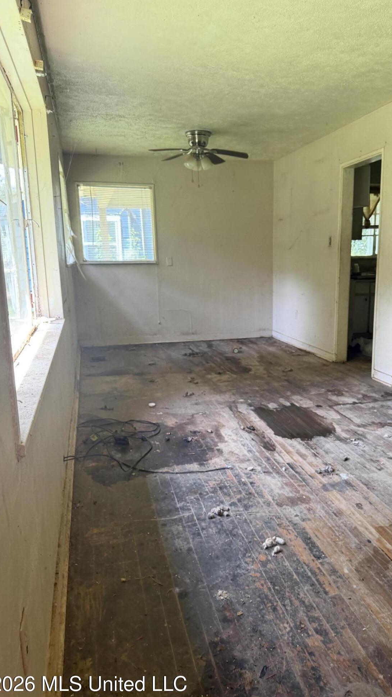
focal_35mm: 27
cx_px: 244
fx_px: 499
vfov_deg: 69.9
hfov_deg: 42.6
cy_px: 357
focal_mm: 6.76
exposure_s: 1/99
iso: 200
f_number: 1.78
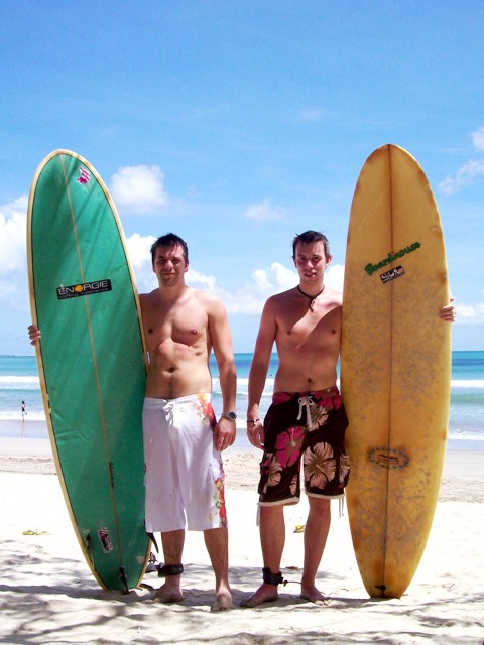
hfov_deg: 32.2
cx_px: 242
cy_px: 322
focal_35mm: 45
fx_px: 839
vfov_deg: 42.1
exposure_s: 1/688
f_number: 5.4
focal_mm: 7.6
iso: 80
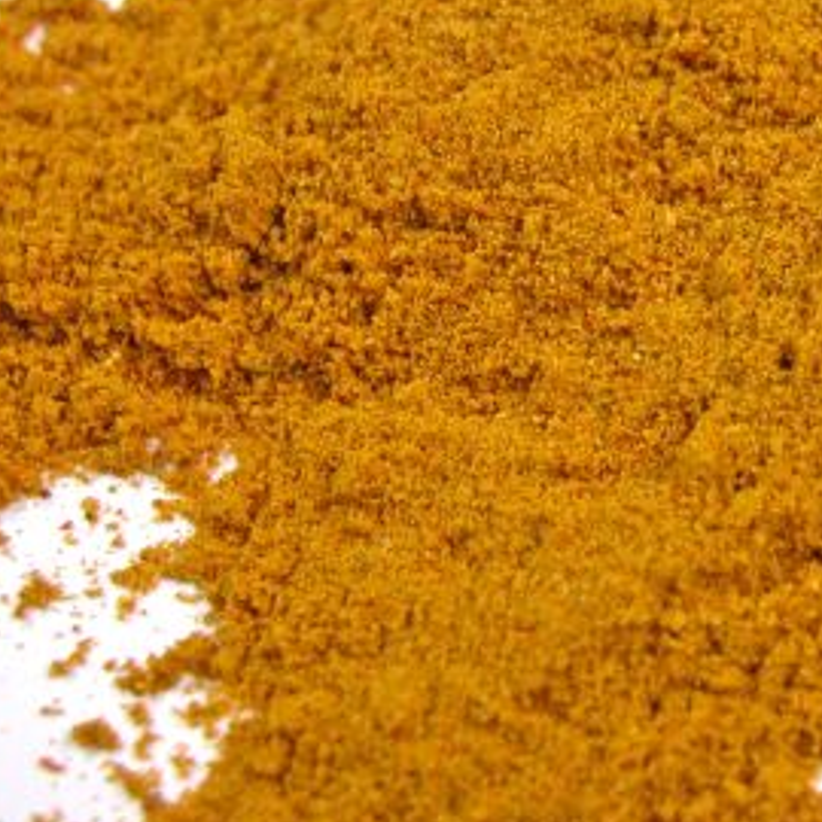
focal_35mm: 104
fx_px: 2794
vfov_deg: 16.7
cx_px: 816
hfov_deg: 16.4
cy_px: 210
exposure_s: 1/144
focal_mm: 13.7
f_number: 3.9
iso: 100
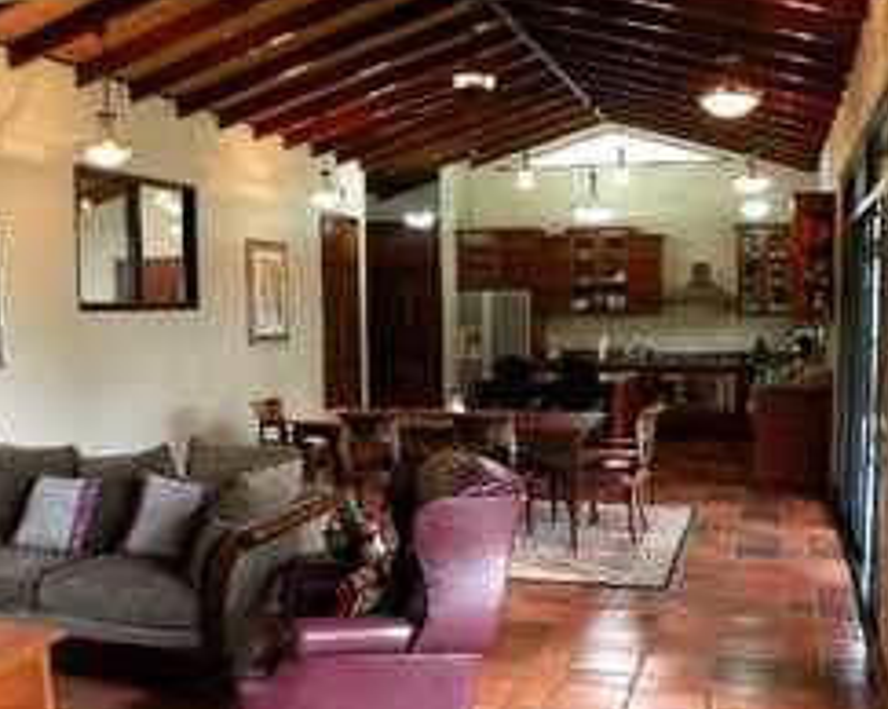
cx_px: 449
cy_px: 395
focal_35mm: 38
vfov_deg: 39.1
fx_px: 998
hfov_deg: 48.0
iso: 400
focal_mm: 4.7
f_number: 2.8
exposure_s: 1/33.3
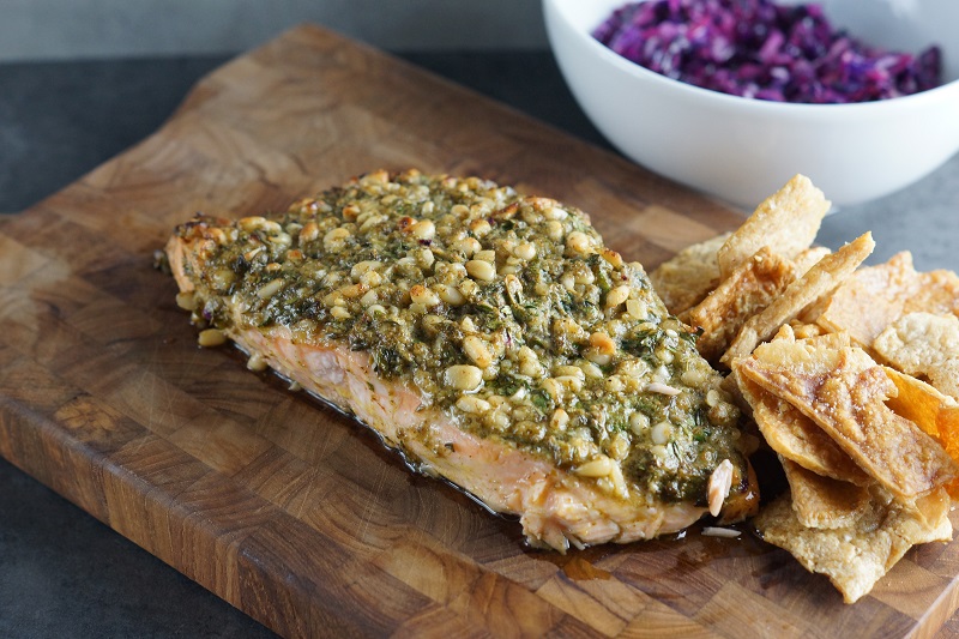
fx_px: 1997
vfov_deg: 18.2
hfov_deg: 27.0
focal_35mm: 75
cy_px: 320
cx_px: 480
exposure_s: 1/80
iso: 640
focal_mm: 50
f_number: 4
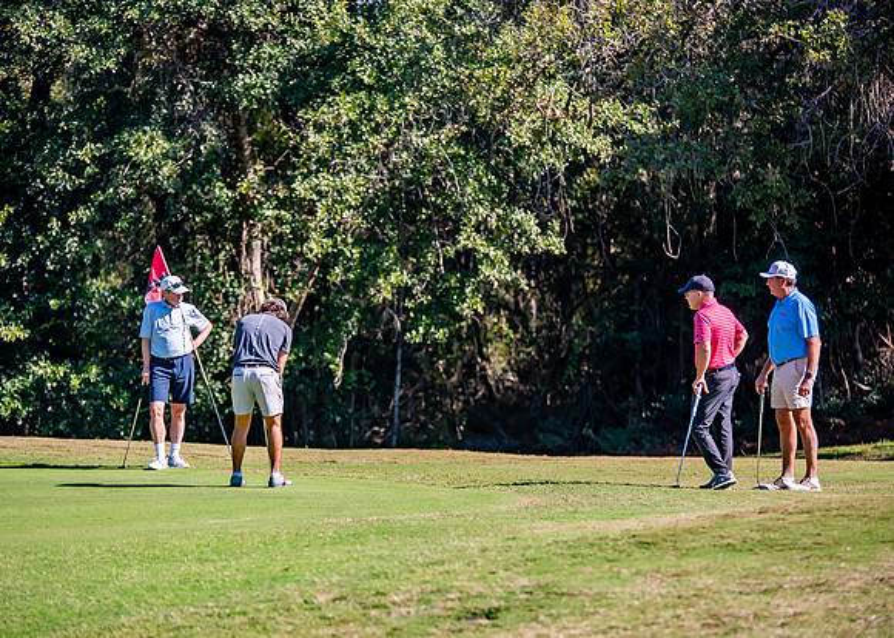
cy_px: 327
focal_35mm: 154
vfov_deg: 9.3
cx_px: 422
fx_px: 3920
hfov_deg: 13.0
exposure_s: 1/2000
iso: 100
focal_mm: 140
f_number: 2.8
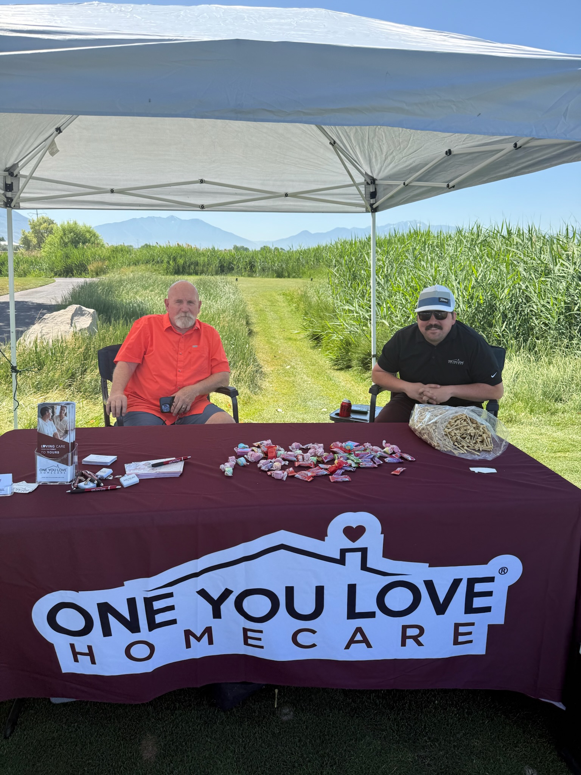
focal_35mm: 24
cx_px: 290
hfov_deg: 56.8
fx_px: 537
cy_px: 388
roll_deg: -0.6
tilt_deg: -13.9
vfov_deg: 71.6
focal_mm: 6.76
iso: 80
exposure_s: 1/2611
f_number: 1.78
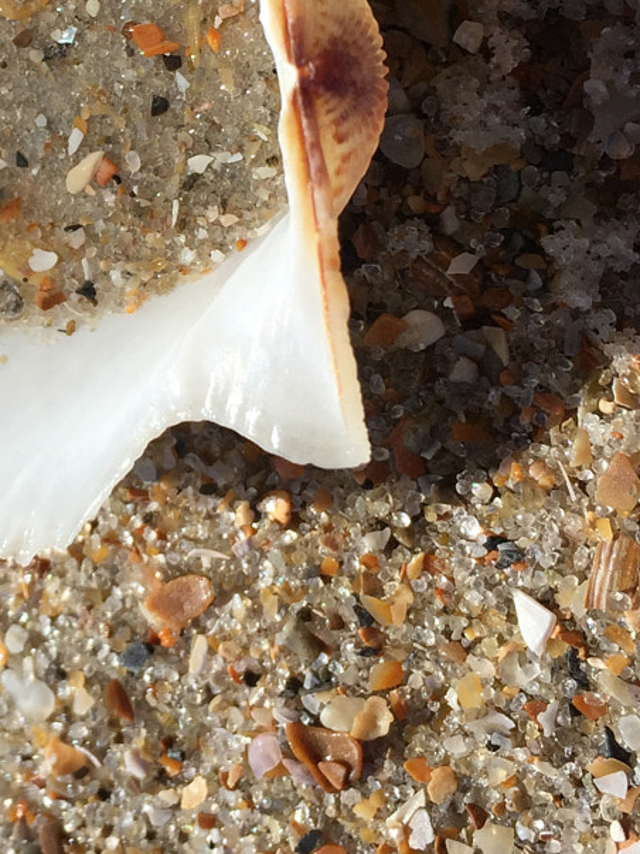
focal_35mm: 77
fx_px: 1899
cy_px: 193
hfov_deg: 18.7
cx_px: 23
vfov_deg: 25.0
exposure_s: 1/3300
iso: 32
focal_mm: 4.15
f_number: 2.2
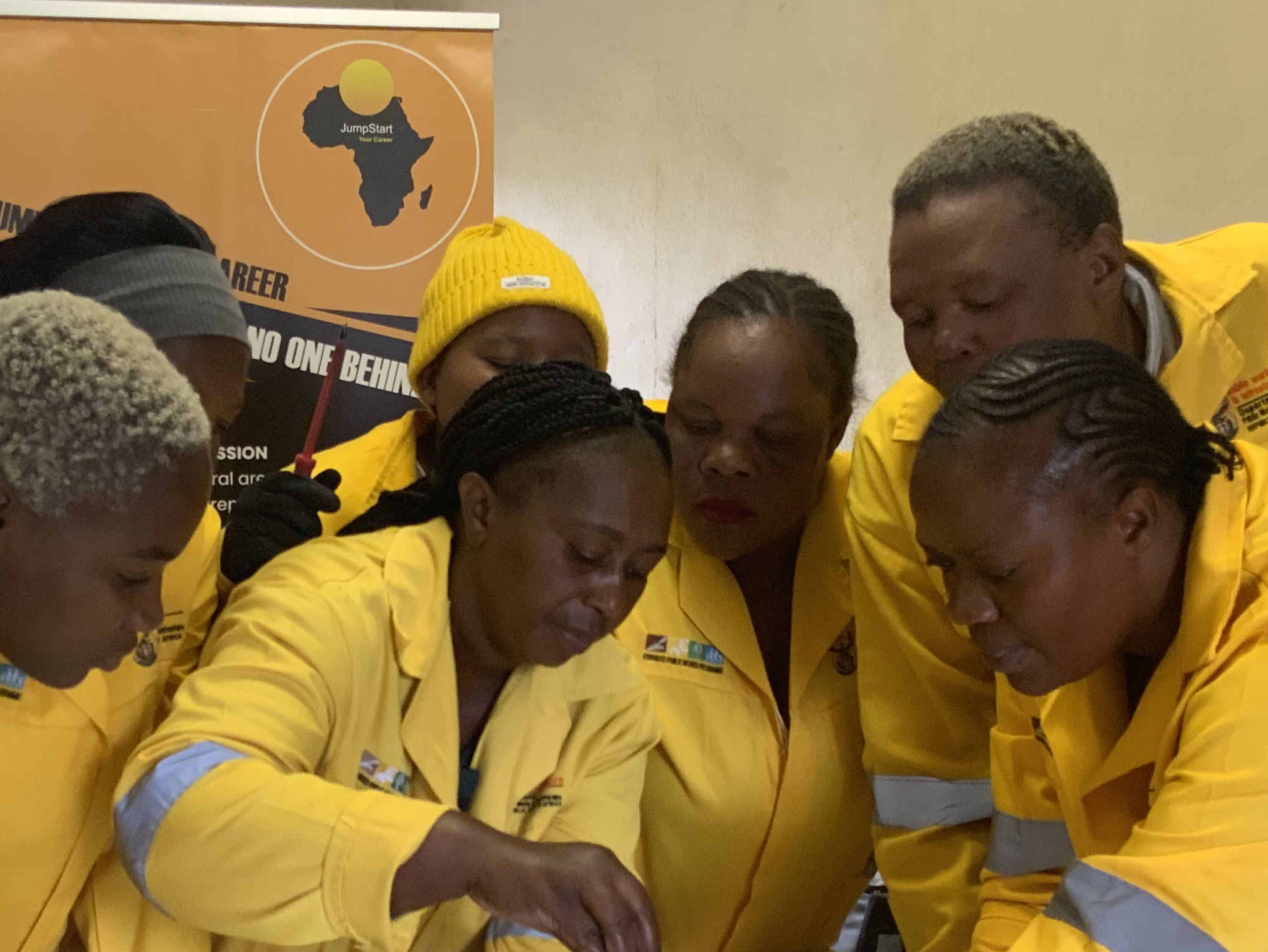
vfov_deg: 25.5
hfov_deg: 33.6
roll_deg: -0.4
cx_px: 452
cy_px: 631
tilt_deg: -5.4
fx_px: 2088
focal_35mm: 57
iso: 125
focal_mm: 3
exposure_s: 1/50
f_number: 1.8
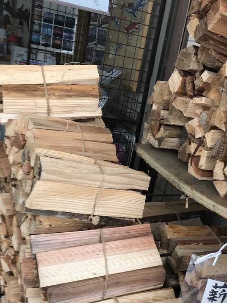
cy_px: 232
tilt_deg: -20.8
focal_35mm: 47
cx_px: 128
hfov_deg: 30.8
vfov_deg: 39.2
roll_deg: -13.0
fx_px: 411
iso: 20
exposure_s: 1/109
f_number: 1.8
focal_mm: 3.99
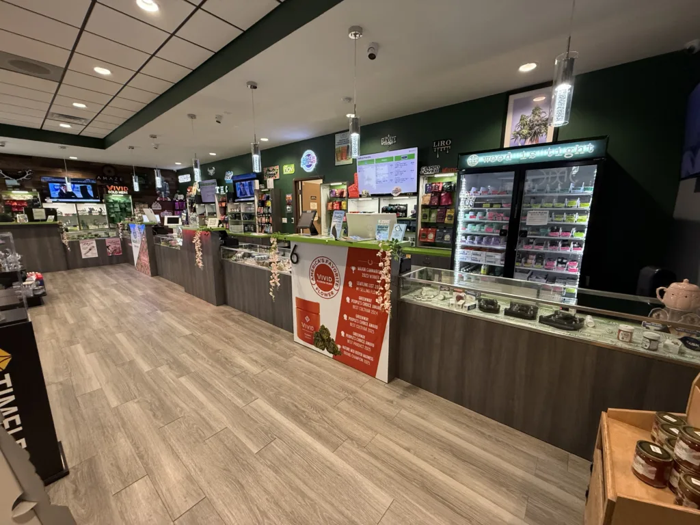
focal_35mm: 14
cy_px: 262
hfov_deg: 102.1
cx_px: 350
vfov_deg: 85.7
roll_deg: -0.1
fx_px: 283
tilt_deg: -10.0
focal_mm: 2.22
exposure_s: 1/120
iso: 400
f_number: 2.2
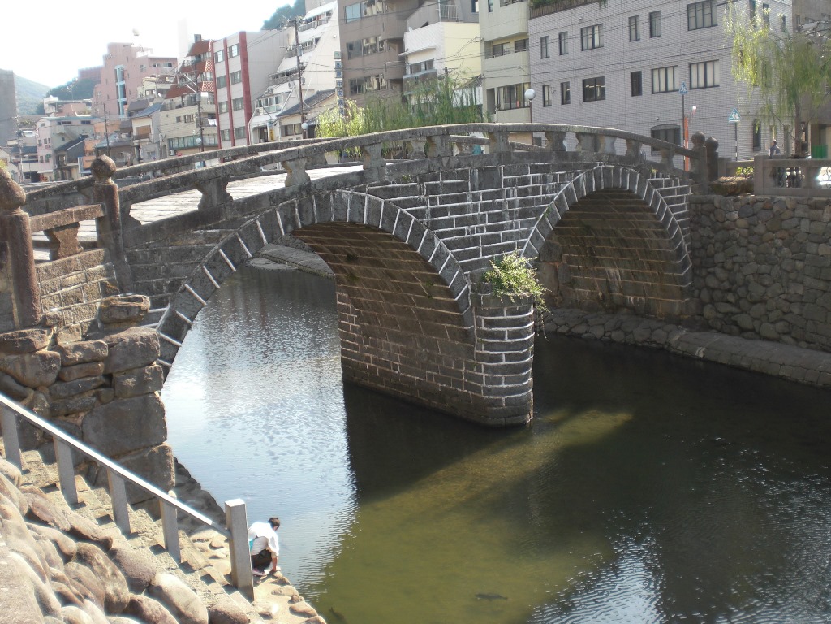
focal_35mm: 38
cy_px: 312
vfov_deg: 37.7
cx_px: 416
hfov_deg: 49.0
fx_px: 912
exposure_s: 1/200
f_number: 3.1
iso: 64
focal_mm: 6.3
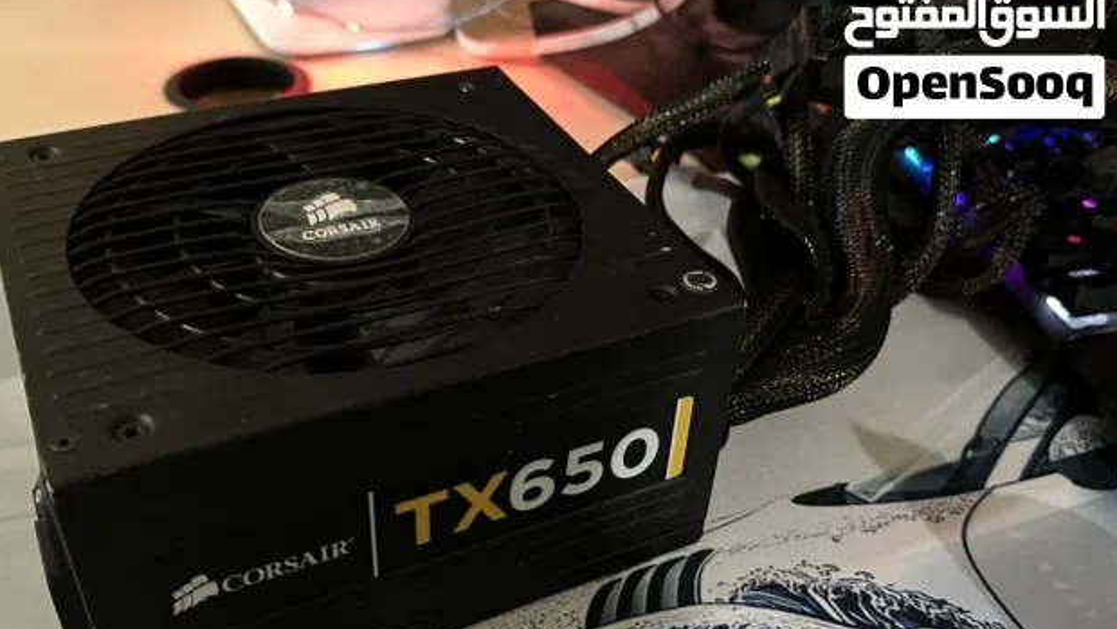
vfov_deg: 42.7
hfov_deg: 69.8
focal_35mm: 27
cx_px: 573
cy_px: 378
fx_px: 800
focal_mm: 6.86
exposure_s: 1/33
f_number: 1.78
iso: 1000
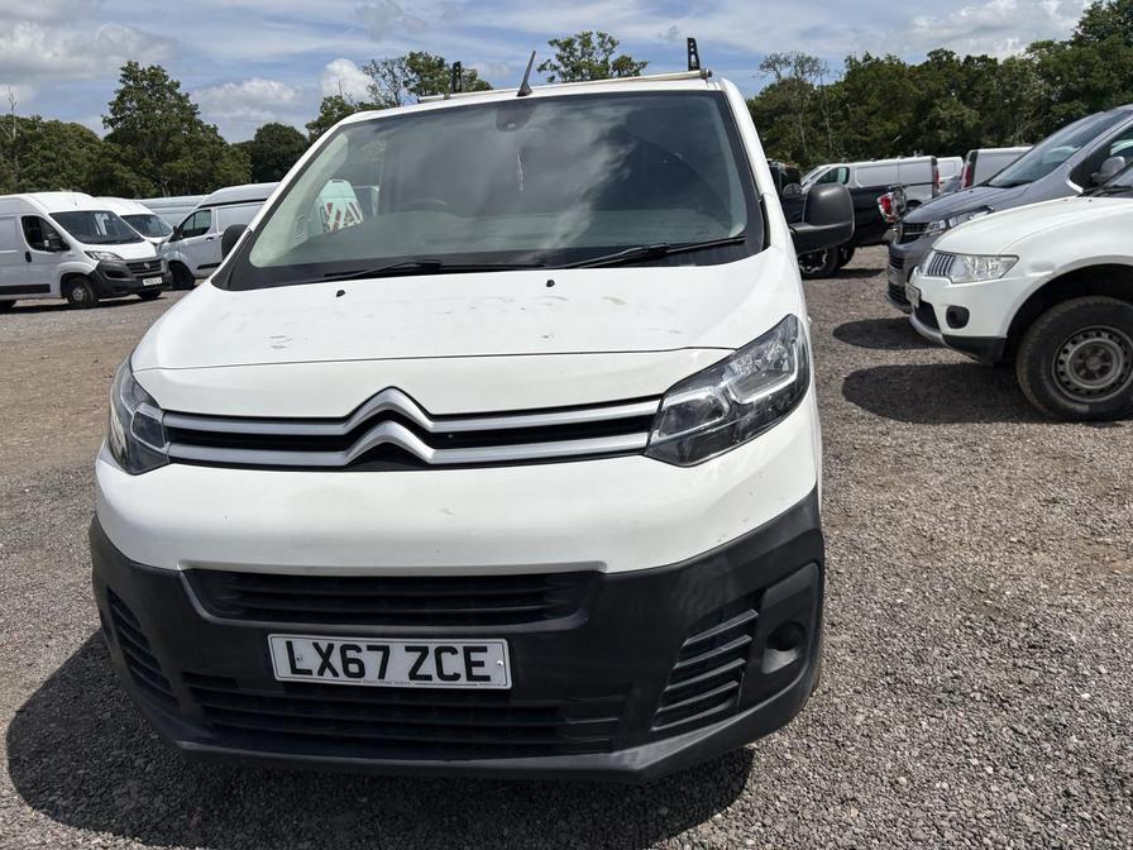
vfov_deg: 53.1
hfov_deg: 67.3
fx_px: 851
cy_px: 425
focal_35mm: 26
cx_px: 566
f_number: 1.6
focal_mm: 5.96
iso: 50
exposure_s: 1/11905
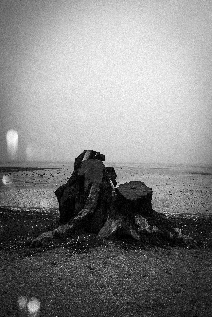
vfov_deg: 54.4
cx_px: 106
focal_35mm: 35
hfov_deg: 37.9
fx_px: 309
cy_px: 158
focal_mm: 35
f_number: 10
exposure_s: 1/200
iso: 100
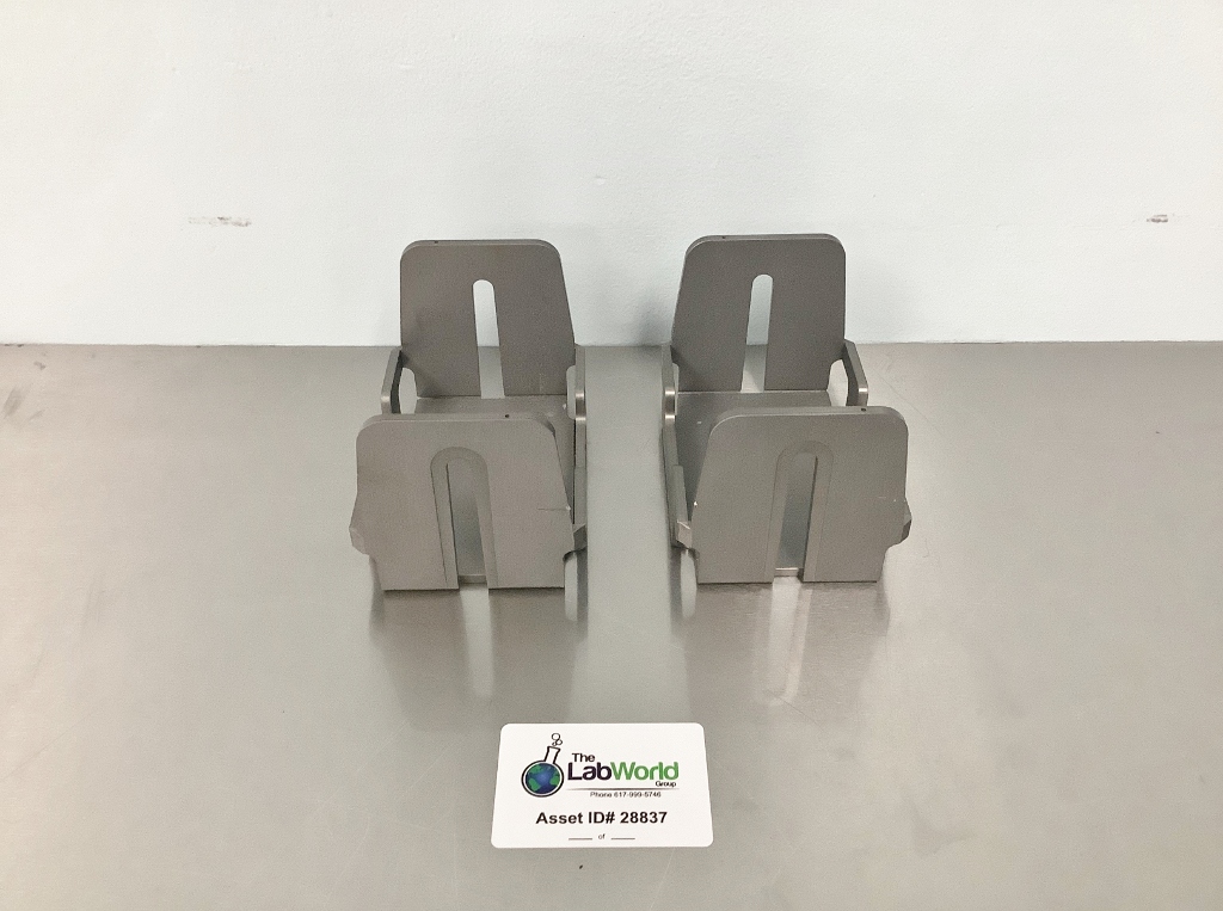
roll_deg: +0.2
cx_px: 612
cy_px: 456
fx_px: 1093
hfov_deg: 58.5
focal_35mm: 31
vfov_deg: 45.3
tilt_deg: -42.1
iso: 200
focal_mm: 3.3
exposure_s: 1/60
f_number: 2.4
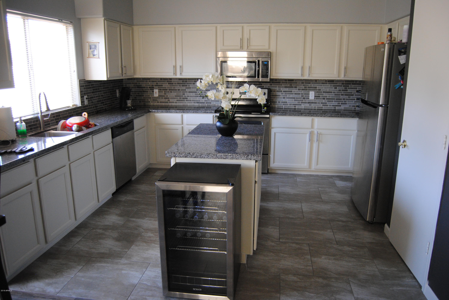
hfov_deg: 67.3
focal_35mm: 27
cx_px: 224
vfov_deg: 48.0
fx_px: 337
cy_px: 150
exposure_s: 1/30
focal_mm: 18
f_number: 3.5
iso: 560
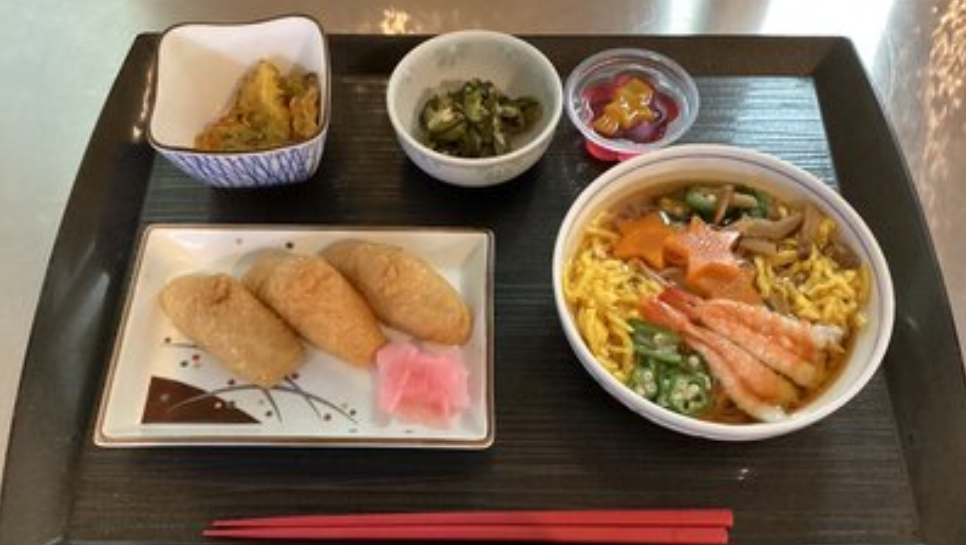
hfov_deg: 58.0
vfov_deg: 34.7
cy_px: 292
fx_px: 872
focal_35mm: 34
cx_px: 484
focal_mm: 3.3
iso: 400
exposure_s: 1/30
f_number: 2.4
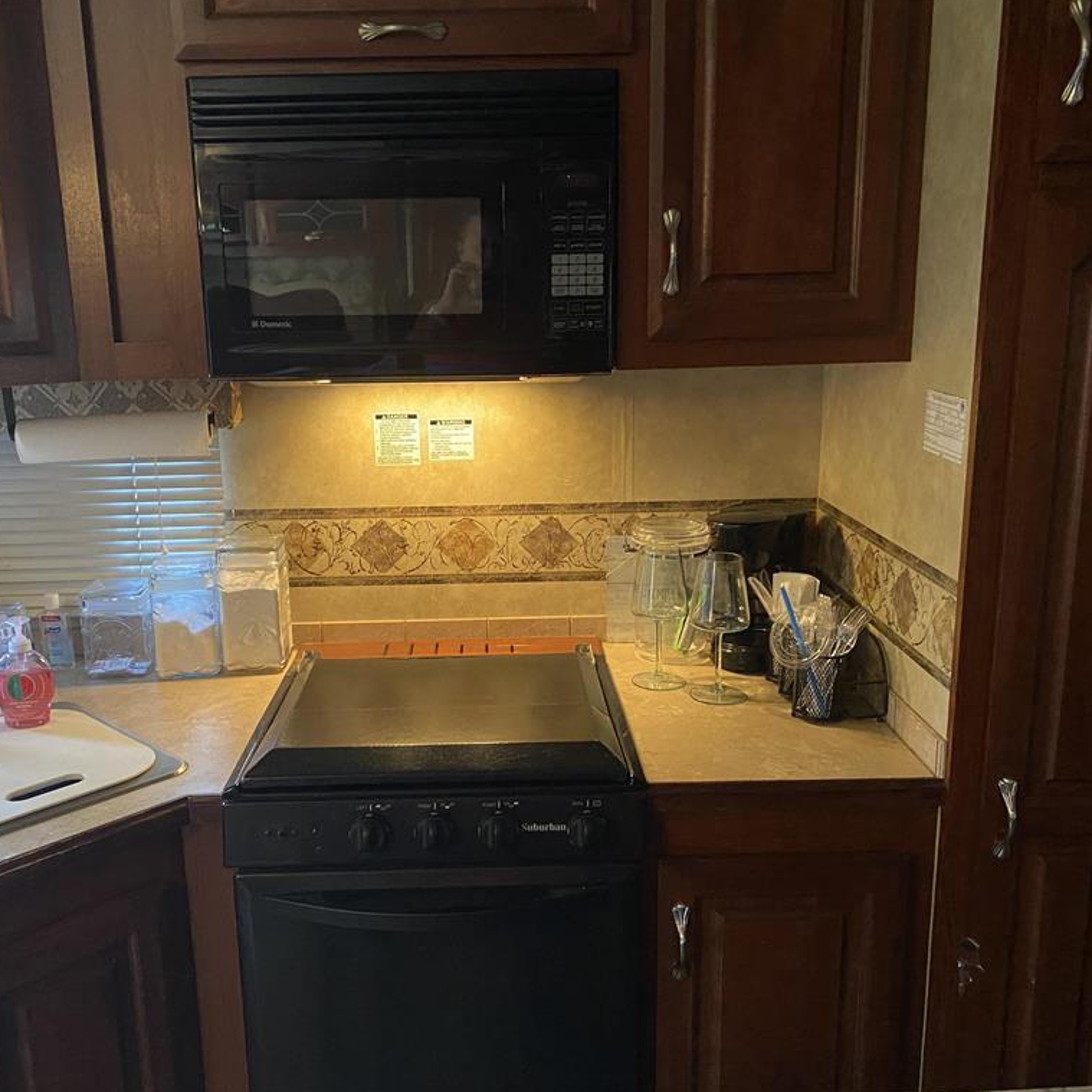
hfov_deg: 52.5
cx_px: 519
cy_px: 544
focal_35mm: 31
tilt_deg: -11.9
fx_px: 1106
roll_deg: +0.6
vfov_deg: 52.5
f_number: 1.8
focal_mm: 4.25
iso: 500
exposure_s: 1/30
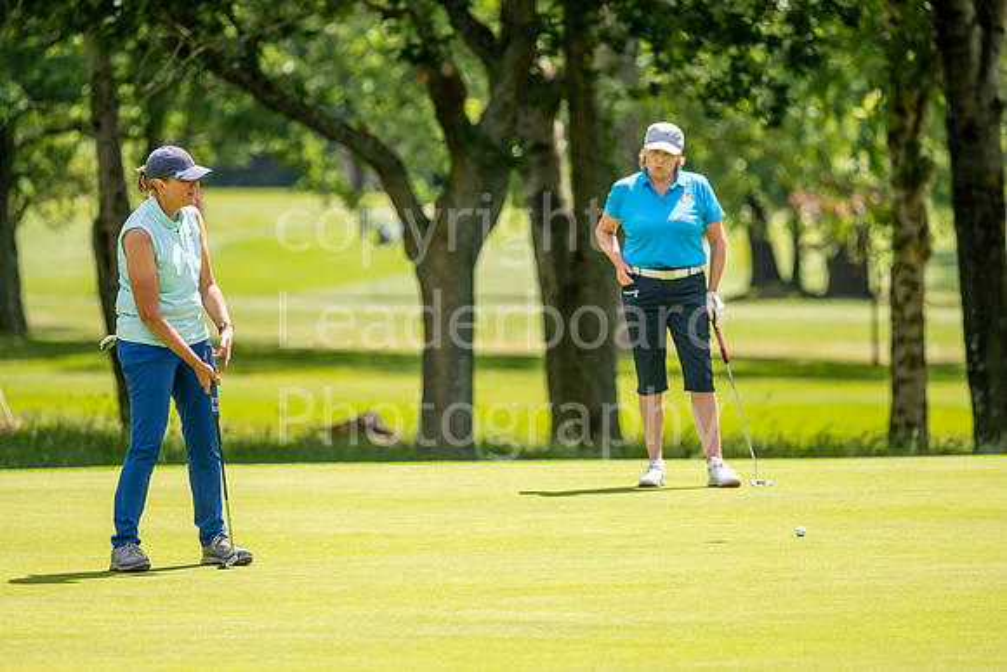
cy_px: 336
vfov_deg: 4.6
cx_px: 504
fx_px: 8393
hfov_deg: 6.9
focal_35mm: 300
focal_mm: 300
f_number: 5
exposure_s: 1/800
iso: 200
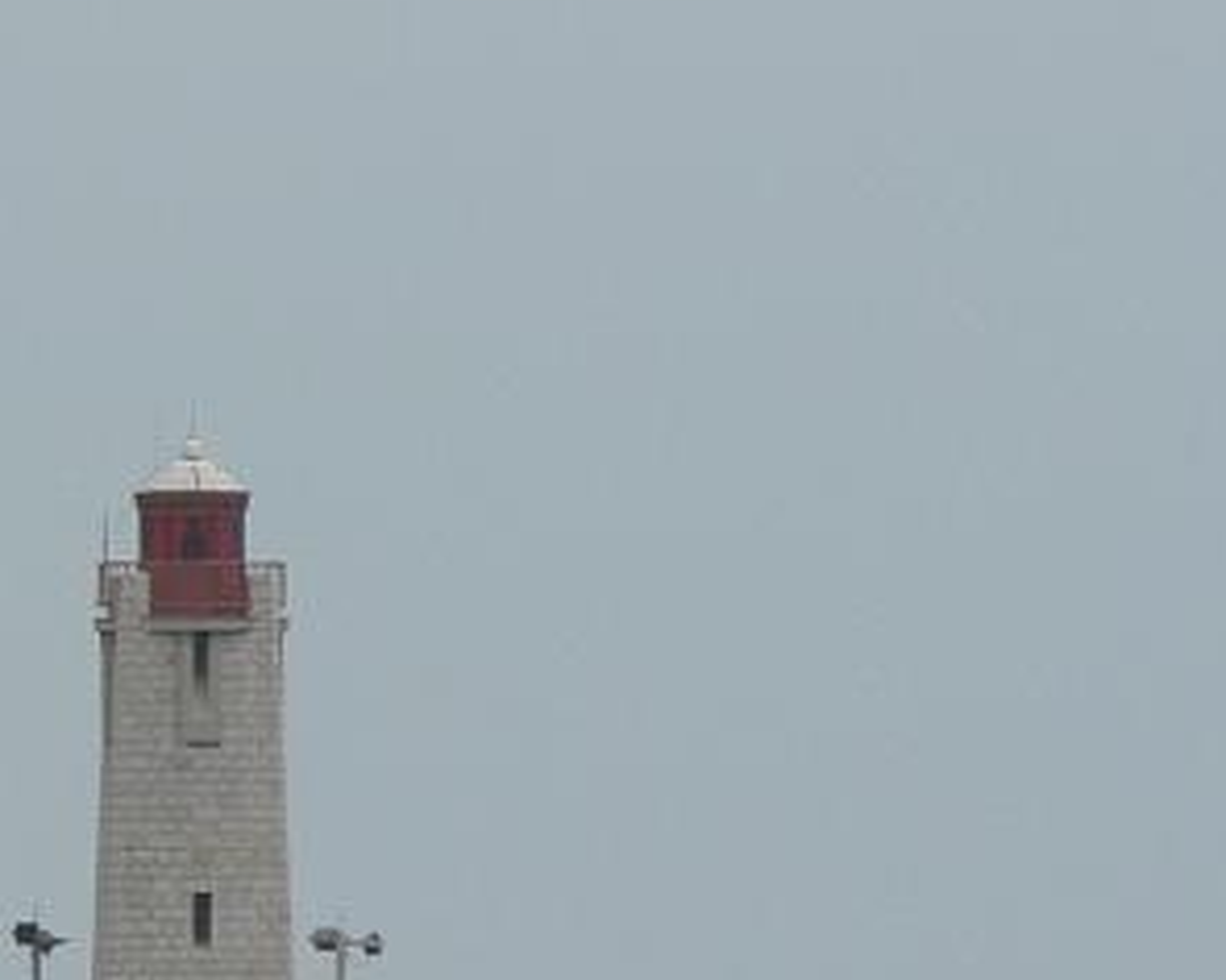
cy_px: 847
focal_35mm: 809
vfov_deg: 1.9
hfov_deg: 2.4
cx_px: -345
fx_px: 29354
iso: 80
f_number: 5.6
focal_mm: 51
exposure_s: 1/640
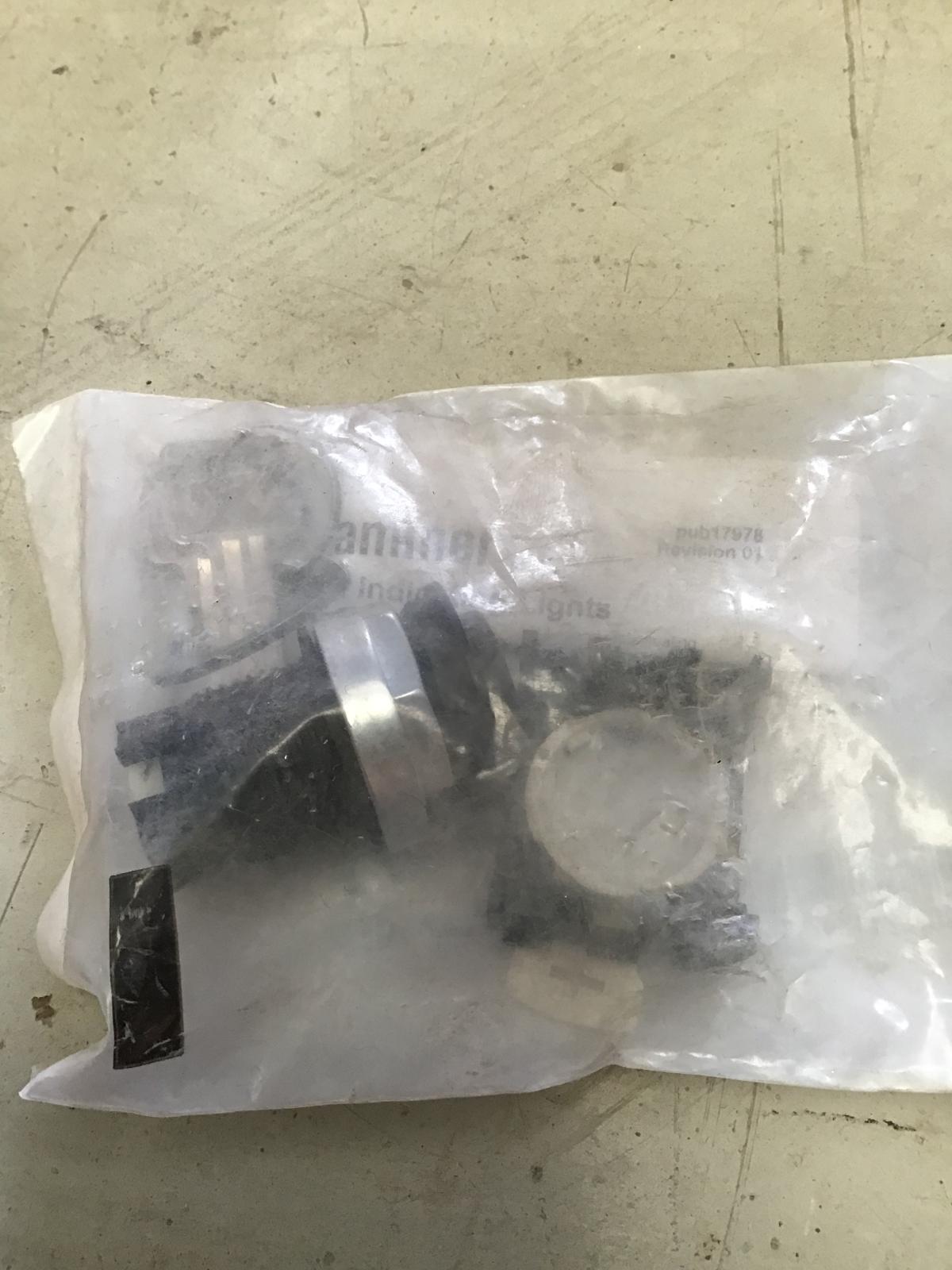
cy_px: 635
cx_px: 476
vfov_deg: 58.4
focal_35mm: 31
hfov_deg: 45.4
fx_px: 1137
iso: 64
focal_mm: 3.3
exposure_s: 1/30
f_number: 2.4
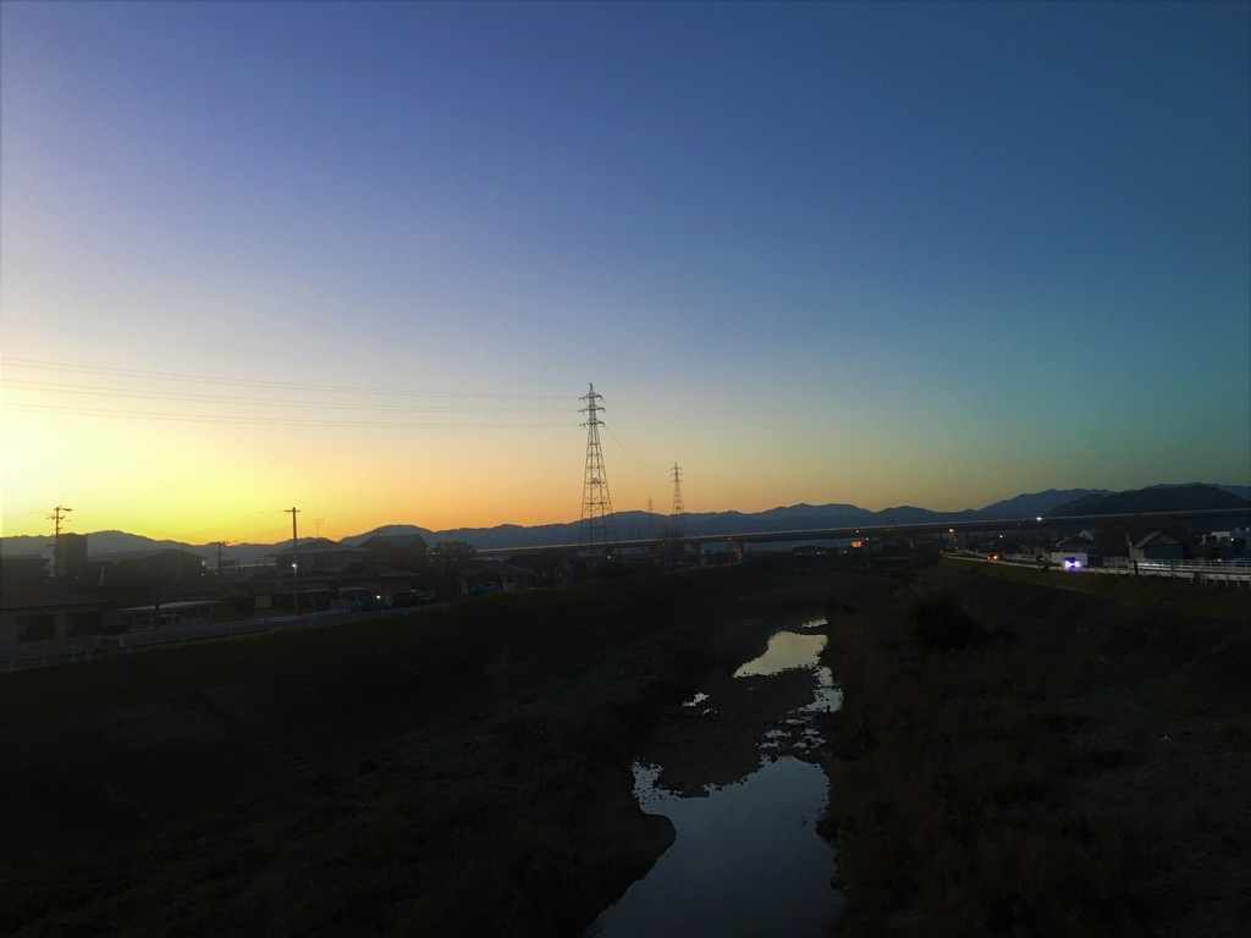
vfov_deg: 48.2
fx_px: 1048
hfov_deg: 61.7
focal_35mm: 29
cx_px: 626
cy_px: 469
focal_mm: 4.15
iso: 50
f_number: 2.2
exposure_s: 1/15
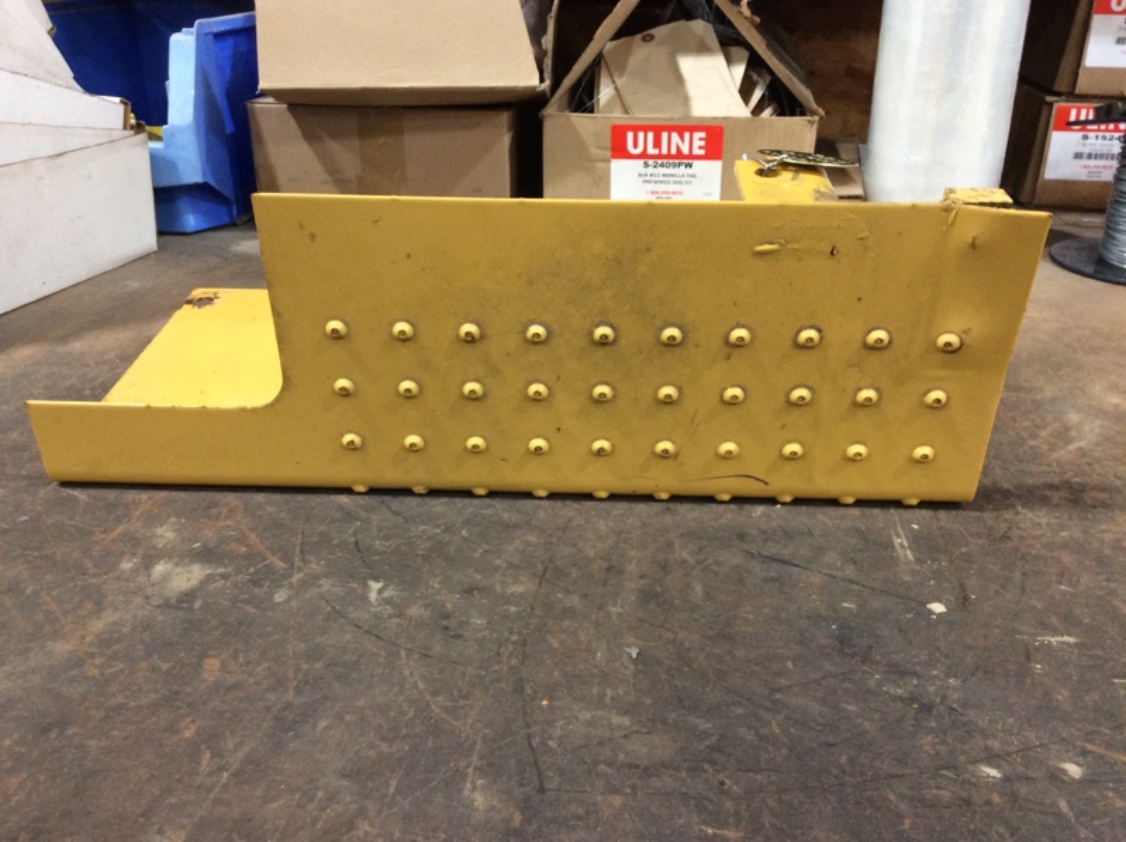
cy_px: 421
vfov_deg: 44.1
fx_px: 1040
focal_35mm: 32
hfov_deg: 56.9
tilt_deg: -23.8
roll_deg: +0.3
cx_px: 563
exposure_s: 1/24
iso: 100
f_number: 2.4
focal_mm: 3.3
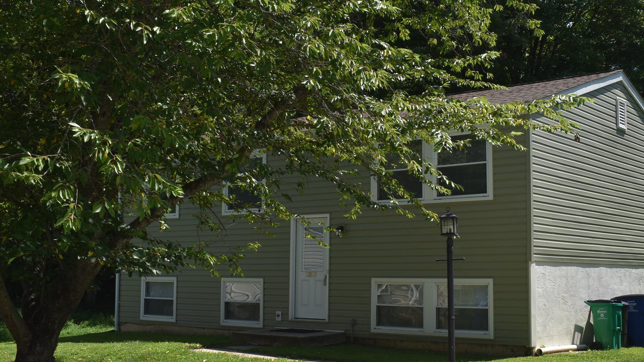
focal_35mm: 50
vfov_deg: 24.1
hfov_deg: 41.5
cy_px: 180
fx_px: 849
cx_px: 365
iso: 100
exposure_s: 1/200
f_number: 11
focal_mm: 23
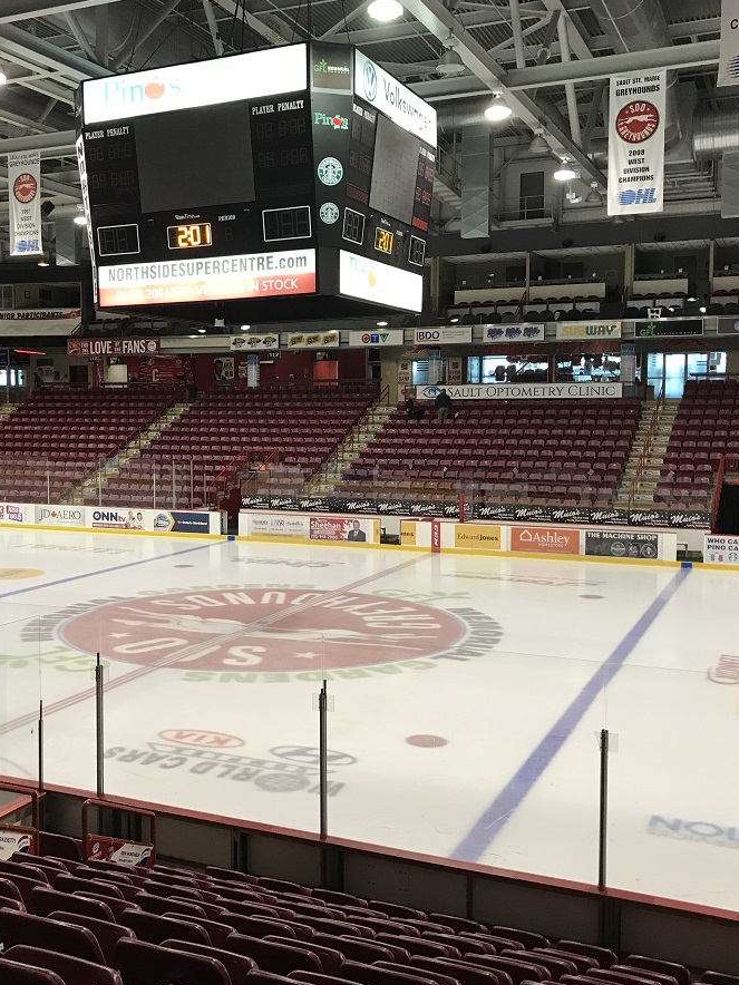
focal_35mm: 38
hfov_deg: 37.5
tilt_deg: -4.8
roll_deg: -0.3
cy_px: 491
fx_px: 1082
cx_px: 270
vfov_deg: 49.0
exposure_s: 1/30
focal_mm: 3.99
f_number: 1.8
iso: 32
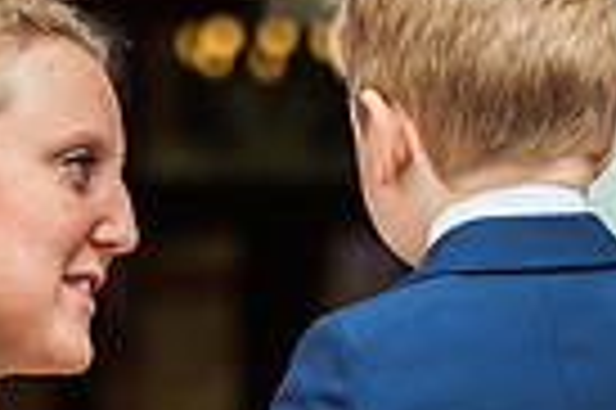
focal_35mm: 220
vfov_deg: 6.2
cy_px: 225
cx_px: 99
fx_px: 3760
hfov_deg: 9.3
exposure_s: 1/5000
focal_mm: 50
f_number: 1.8
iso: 360
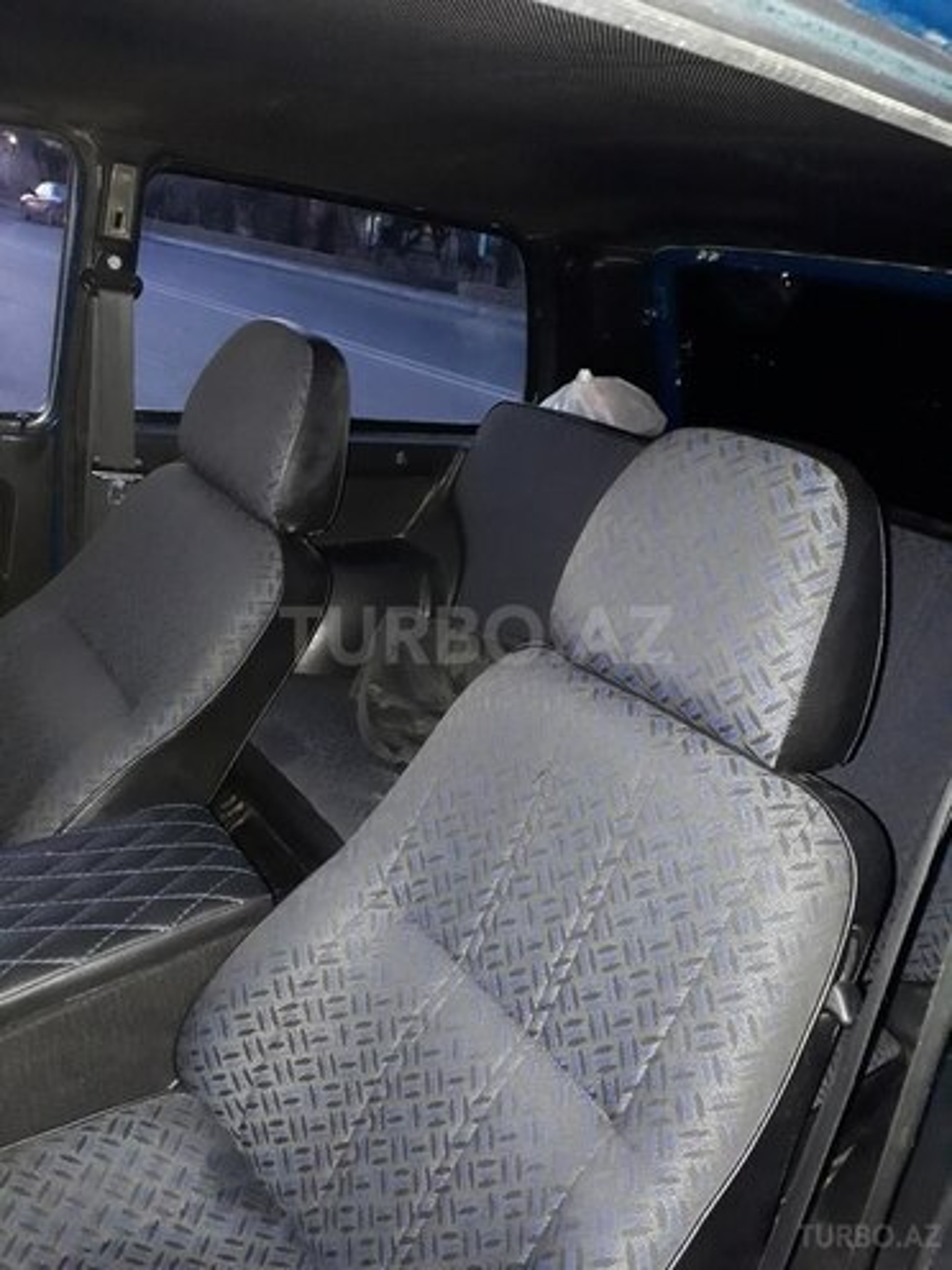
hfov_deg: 51.4
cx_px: 476
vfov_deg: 65.3
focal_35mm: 27
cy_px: 635
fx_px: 990
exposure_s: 1/17
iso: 400
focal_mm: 3.6
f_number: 1.9
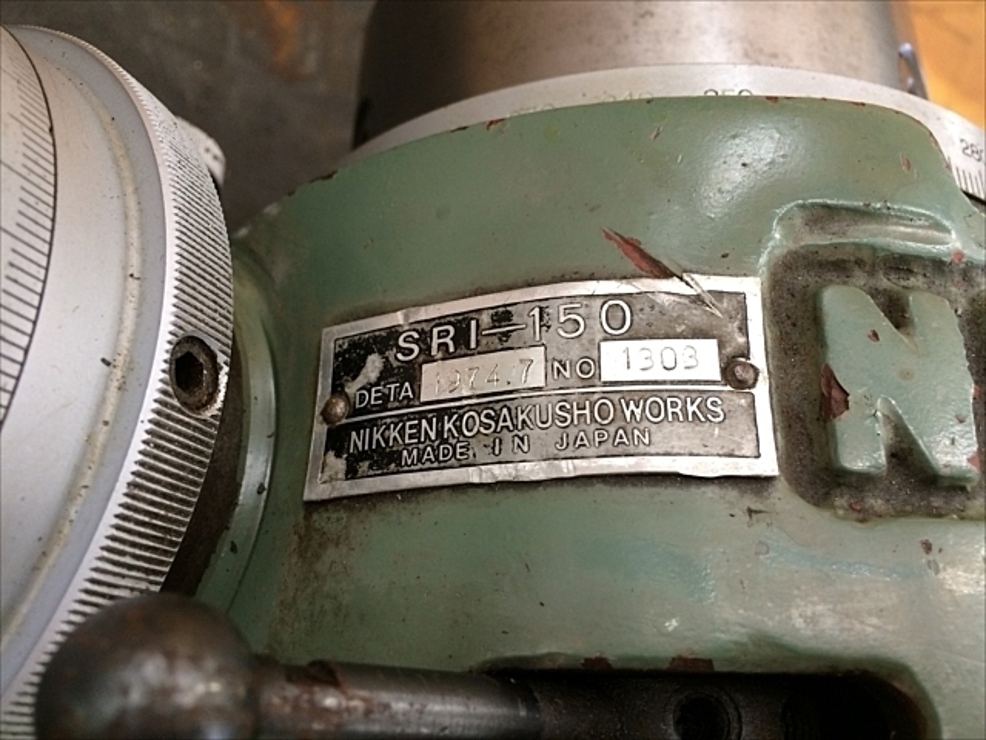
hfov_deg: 61.7
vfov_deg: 48.2
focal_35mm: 29
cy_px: 370
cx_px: 493
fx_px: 826
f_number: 2.2
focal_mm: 4.15
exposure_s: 1/30
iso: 100
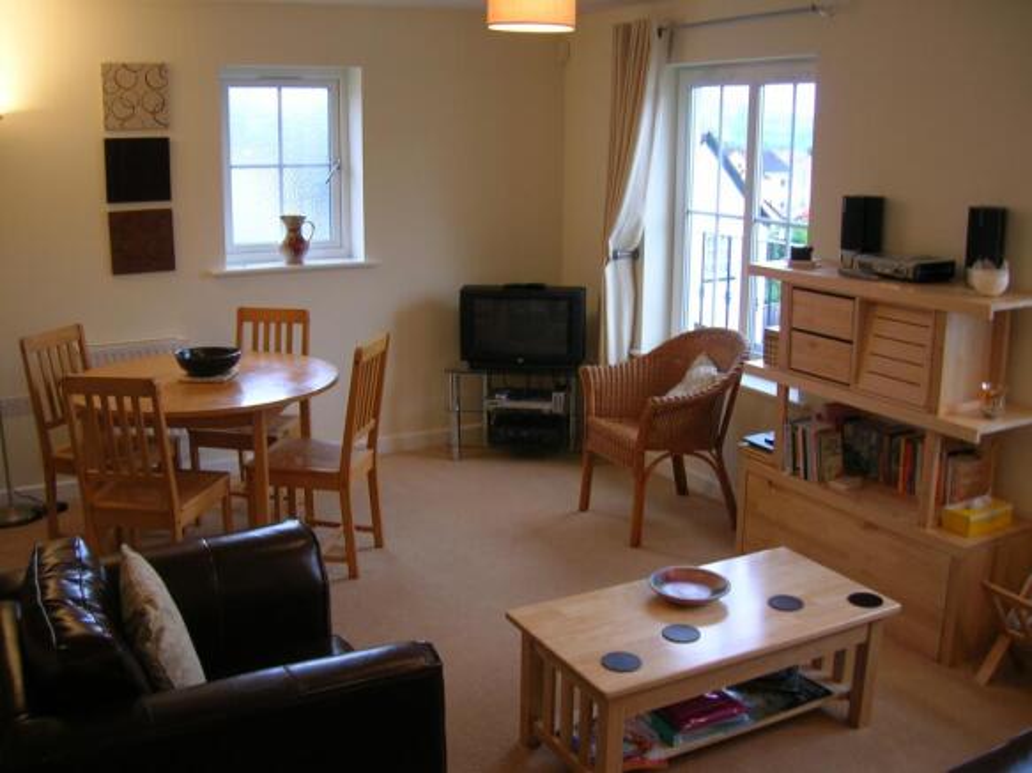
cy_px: 386
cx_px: 516
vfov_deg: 41.8
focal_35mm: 34
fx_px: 1013
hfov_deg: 54.0
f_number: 2.9
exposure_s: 1/31.2
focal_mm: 5.7
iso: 50
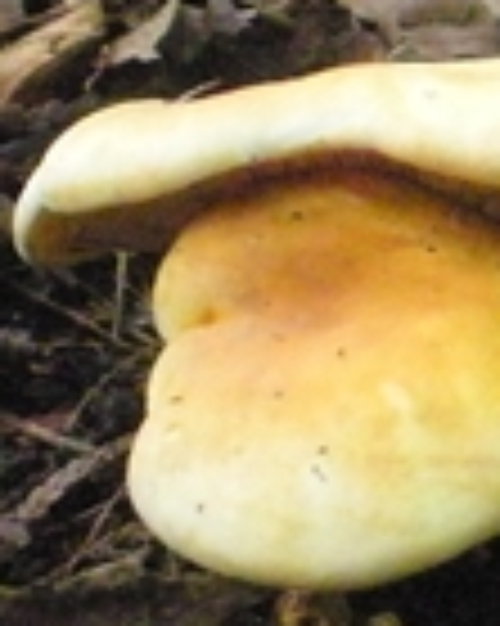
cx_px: 432
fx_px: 3444
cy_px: 306
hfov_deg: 8.3
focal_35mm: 186
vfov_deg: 10.4
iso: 1600
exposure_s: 1/116
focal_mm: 7.7
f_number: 4
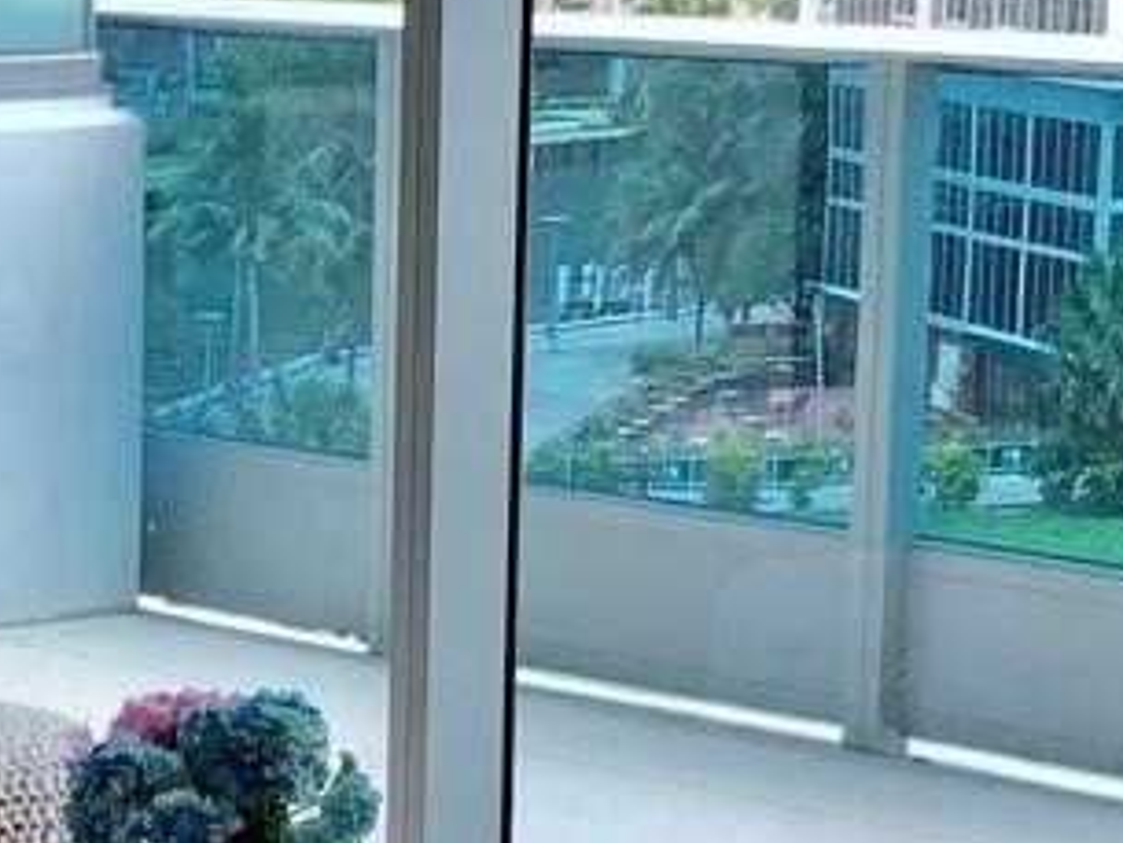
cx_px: 118
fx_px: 4771
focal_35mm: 147
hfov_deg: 13.3
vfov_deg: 10.0
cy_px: 854
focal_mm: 4
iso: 25
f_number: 1.8
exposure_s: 1/120
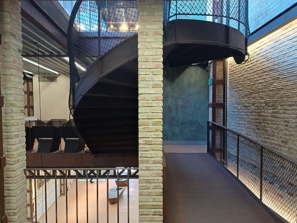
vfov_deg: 49.7
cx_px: 143
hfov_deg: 63.4
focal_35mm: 28
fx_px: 240
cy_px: 121
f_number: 1.8
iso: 200
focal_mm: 4.65
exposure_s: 1/50
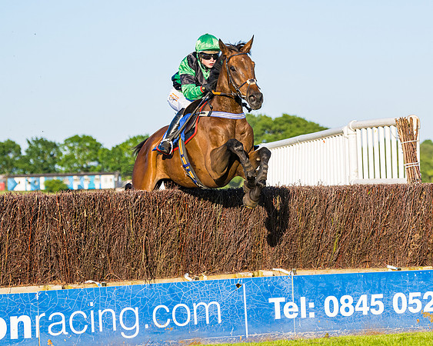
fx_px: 2241
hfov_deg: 11.0
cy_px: 177
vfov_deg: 8.8
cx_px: 281
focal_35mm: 175
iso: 400
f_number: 4
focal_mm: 110
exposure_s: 1/2500
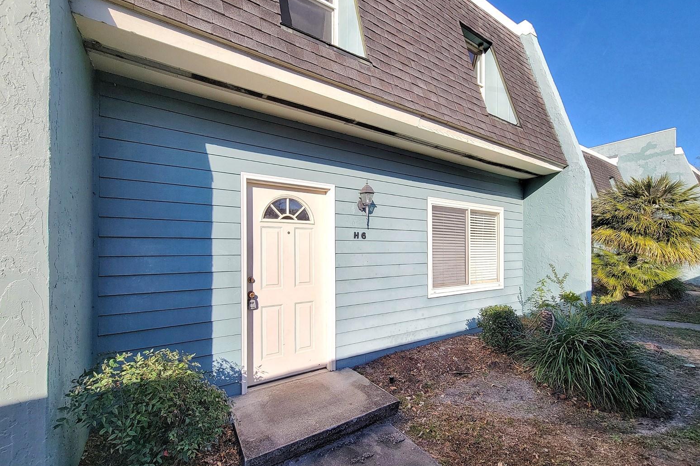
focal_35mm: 14
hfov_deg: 104.2
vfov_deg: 81.2
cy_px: 244
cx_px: 355
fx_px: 272
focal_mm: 2.2
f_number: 2.2
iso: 50
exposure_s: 1/1667
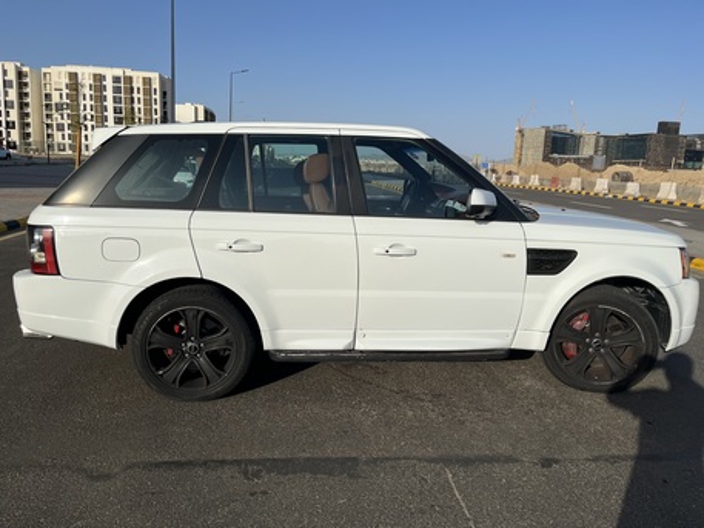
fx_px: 529
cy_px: 264
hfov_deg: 67.3
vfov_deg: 53.1
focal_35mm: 26
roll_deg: -1.7
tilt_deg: -9.8
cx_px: 352
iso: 50
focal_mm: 5.1
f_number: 1.6
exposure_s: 1/6494
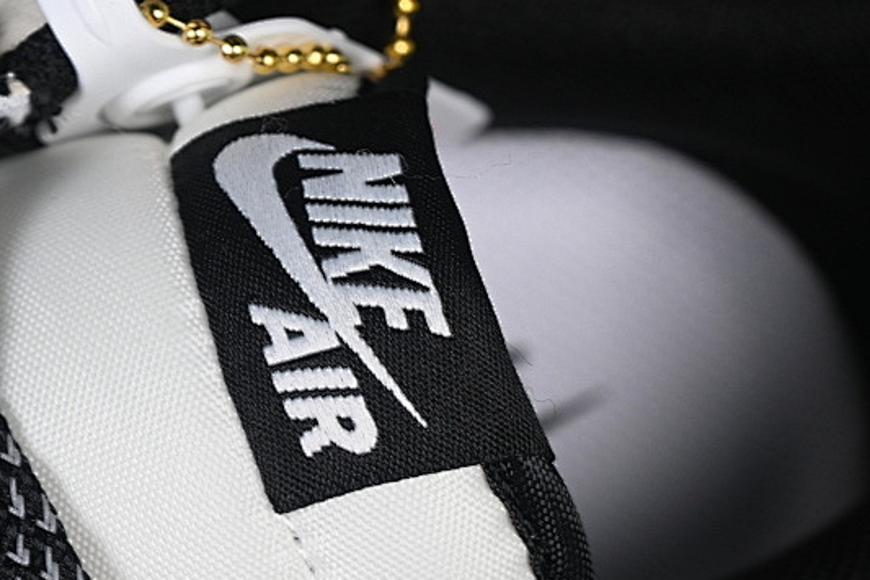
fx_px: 3672
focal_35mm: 152
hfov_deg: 13.5
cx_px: 206
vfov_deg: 9.0
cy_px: 402
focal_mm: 50
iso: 160
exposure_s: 1/60
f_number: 7.1
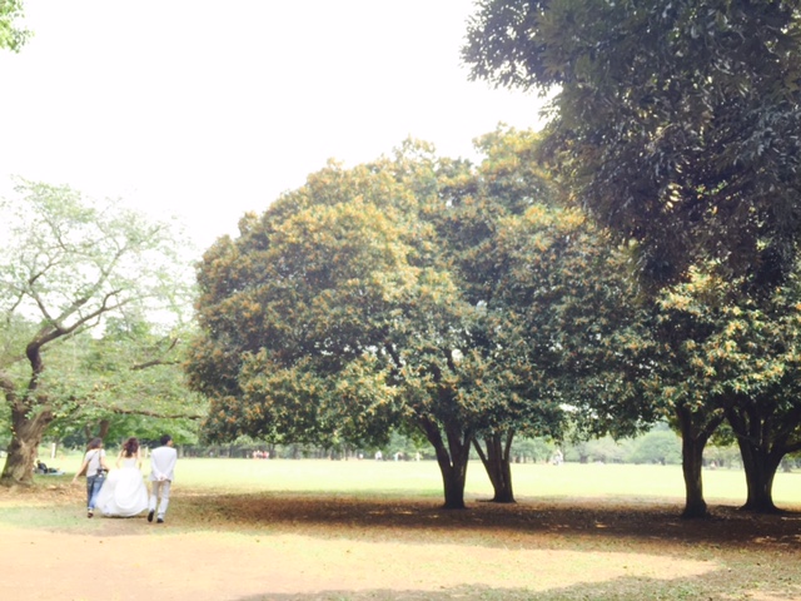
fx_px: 671
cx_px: 400
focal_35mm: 29
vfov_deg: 48.2
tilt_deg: +12.8
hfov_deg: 61.7
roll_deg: -1.8
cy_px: 300
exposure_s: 1/246
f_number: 2.2
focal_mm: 4.15
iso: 32
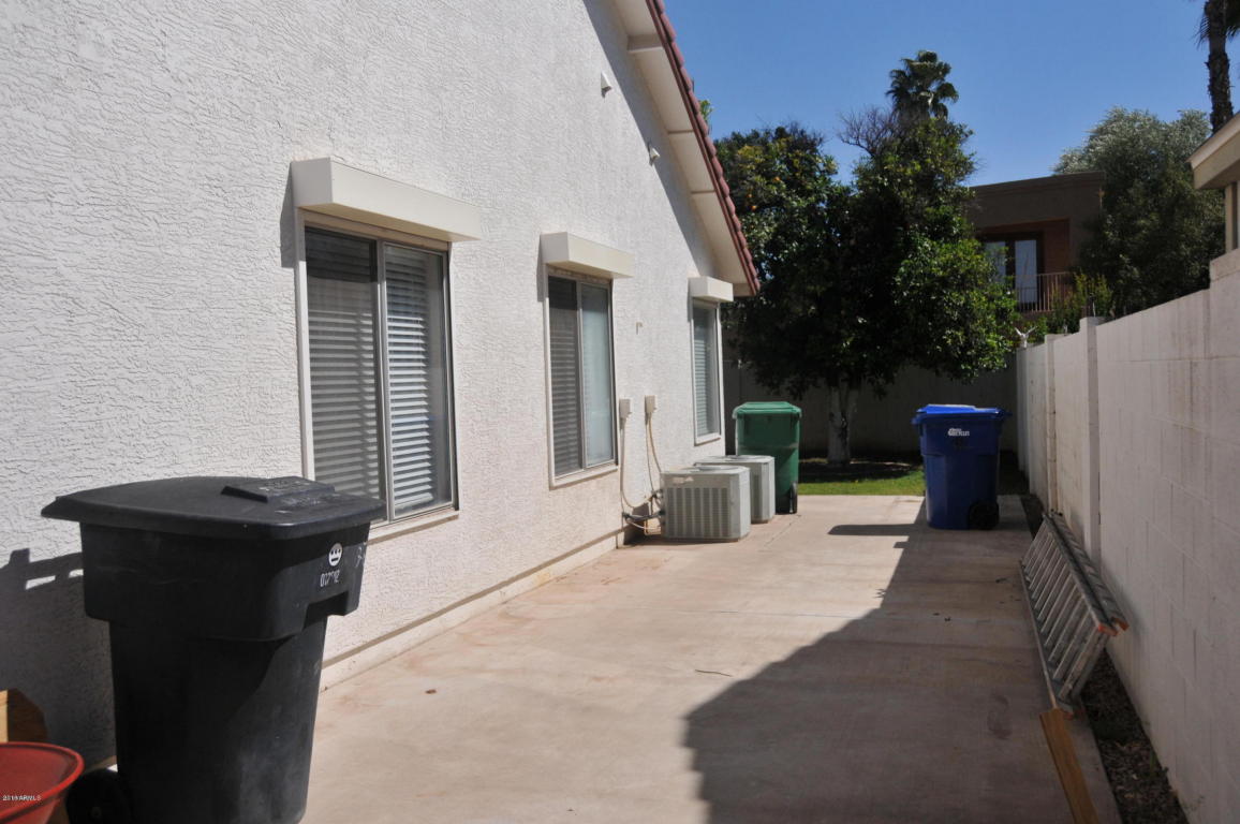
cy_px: 412
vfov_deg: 39.9
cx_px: 620
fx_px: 1135
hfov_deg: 57.3
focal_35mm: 33
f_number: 3.8
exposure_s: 1/8000
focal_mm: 22
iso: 400
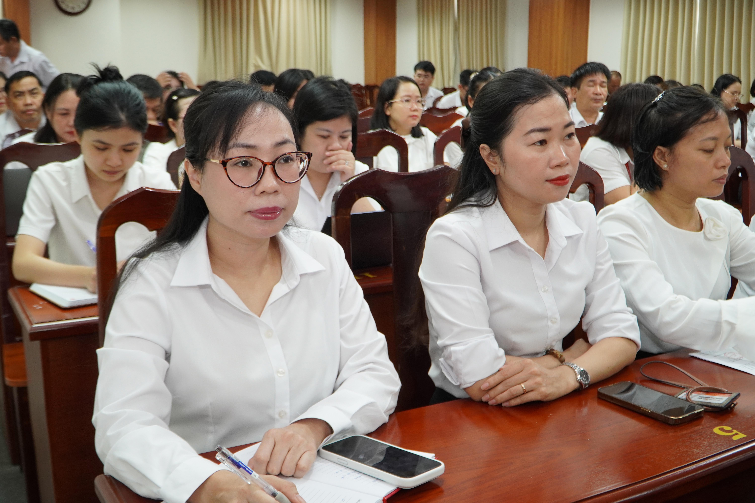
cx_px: 378
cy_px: 252
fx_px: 755
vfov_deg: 36.9
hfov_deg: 53.1
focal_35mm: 36
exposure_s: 1/80
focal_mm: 24
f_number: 4.5
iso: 800
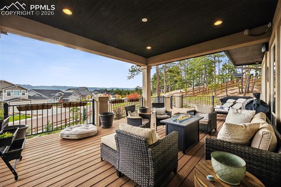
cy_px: 94
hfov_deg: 100.4
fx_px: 117
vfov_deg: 77.3
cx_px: 140
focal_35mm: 15
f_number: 11
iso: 800
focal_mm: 15
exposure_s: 1/200
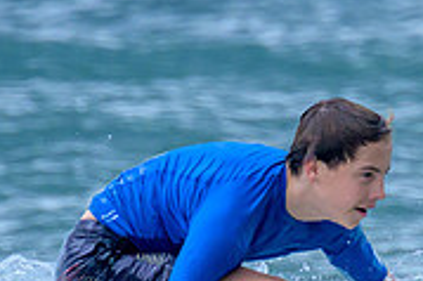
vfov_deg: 0.6
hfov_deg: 0.8
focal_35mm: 2492
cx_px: 411
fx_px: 29254
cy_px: 269
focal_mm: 560
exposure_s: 1/2000
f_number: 8
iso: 1250
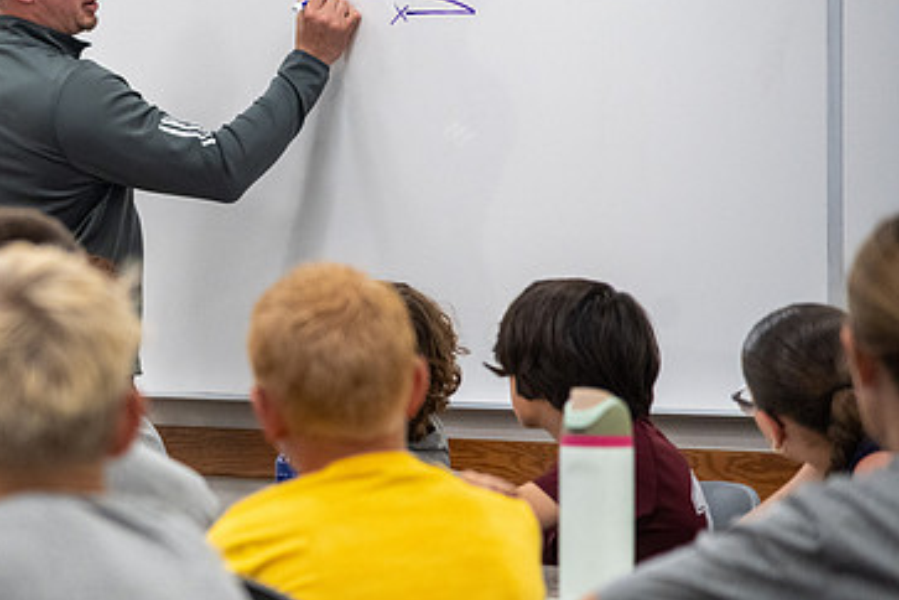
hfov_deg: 8.3
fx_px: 6143
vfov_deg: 5.6
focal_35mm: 246
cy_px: 220
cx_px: -15
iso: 1000
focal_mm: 120
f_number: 4
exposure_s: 1/320
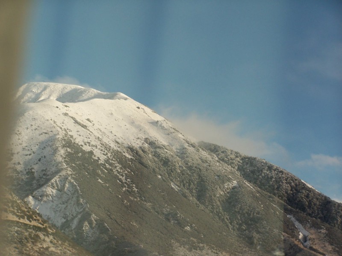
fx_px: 1156
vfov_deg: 12.7
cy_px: 128
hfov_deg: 16.8
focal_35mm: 117
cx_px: 171
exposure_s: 1/350
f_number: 3.2
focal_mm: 19.4
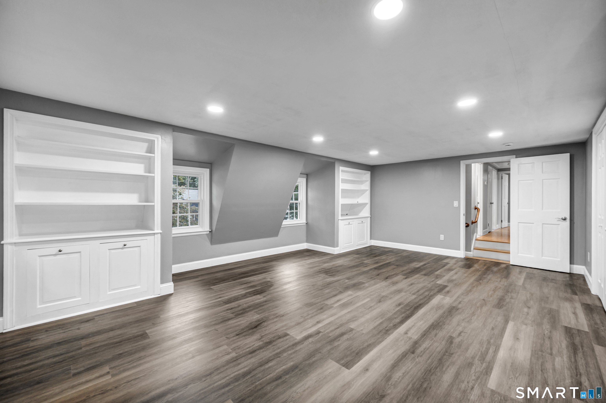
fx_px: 236
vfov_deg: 81.1
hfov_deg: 104.3
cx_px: 303
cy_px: 202
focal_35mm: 14
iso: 320
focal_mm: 14
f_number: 7.1
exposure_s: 1/15
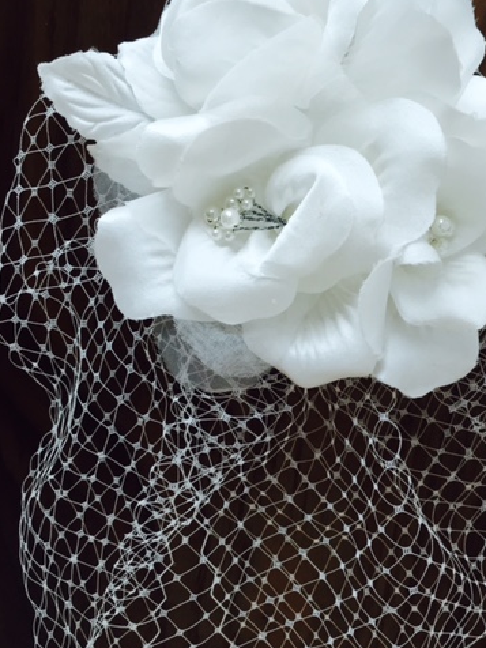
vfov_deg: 47.8
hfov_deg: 36.7
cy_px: 361
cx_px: 289
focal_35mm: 39
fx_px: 730
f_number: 2.2
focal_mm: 4.15
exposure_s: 1/33
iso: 100
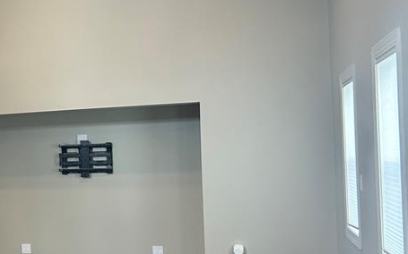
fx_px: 689
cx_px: -2
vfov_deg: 20.9
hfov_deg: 30.6
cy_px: 140
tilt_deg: +1.3
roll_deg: +1.4
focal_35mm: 62
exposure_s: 1/60
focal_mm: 5.7
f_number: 1.5
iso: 100
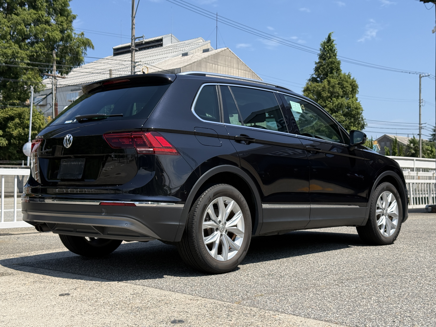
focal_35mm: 48
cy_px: 164
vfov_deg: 30.3
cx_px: 218
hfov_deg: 39.7
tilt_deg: +1.9
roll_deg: -0.7
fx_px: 605
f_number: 1.78
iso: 100
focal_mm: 6.76
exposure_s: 1/4098
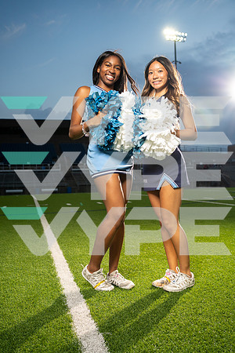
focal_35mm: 35
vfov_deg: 54.4
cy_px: 176
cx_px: 118
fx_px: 343
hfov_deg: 37.9
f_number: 4
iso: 500
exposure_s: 1/250
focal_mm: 35
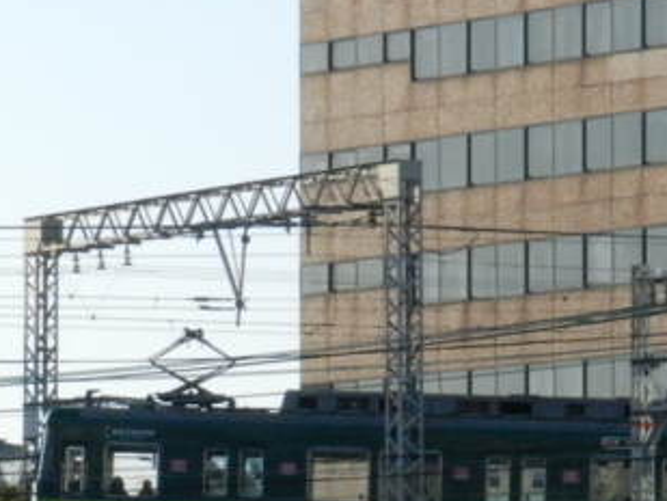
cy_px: 484
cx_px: 166
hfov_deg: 4.8
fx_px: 7980
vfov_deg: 3.6
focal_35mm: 414
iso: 800
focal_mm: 28.4
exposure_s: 1/1000
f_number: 7.1
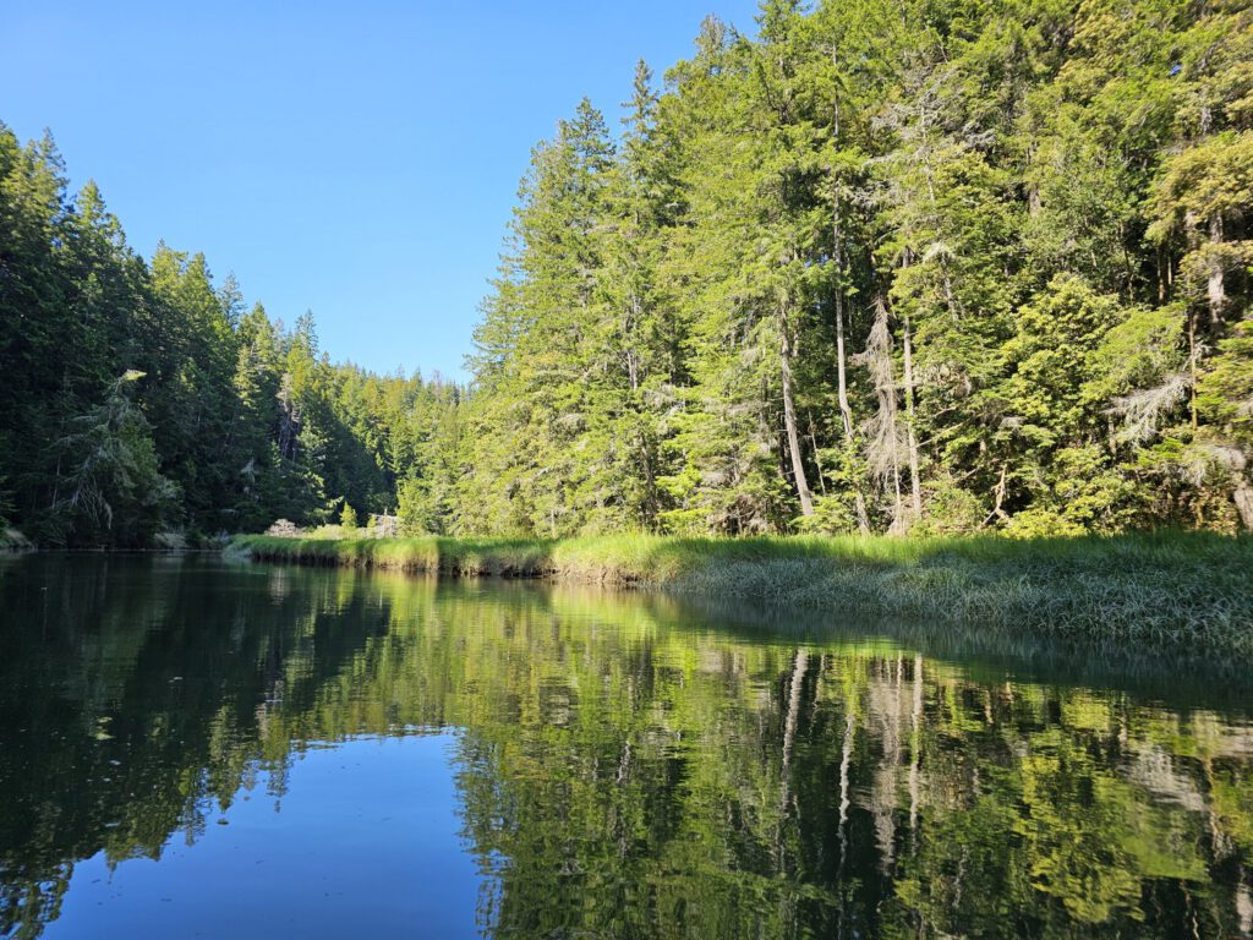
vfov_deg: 58.9
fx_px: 833
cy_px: 470
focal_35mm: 23
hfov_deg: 73.9
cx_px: 626
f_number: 1.7
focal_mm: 6.3
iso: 10
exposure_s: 1/213
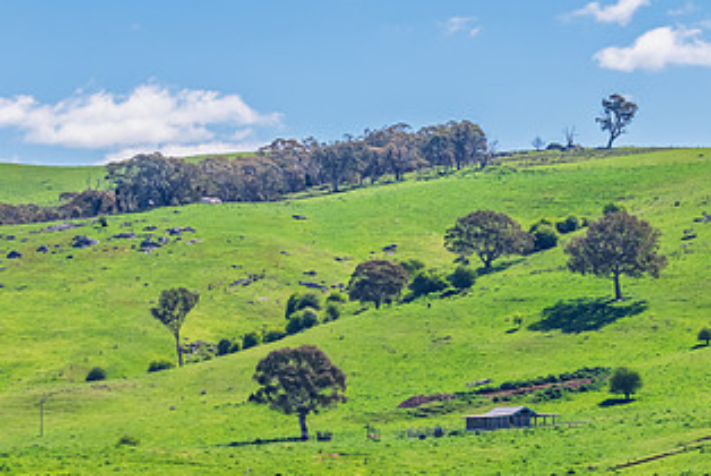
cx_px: 367
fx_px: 5476
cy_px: 362
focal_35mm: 277
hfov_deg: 7.4
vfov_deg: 5.0
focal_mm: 150
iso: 800
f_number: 9
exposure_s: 1/1600
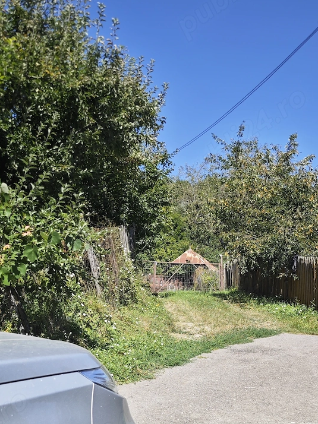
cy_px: 322
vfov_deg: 42.4
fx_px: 527
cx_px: 172
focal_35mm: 43
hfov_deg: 33.6
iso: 50
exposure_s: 1/1139
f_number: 1.9
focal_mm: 7.79
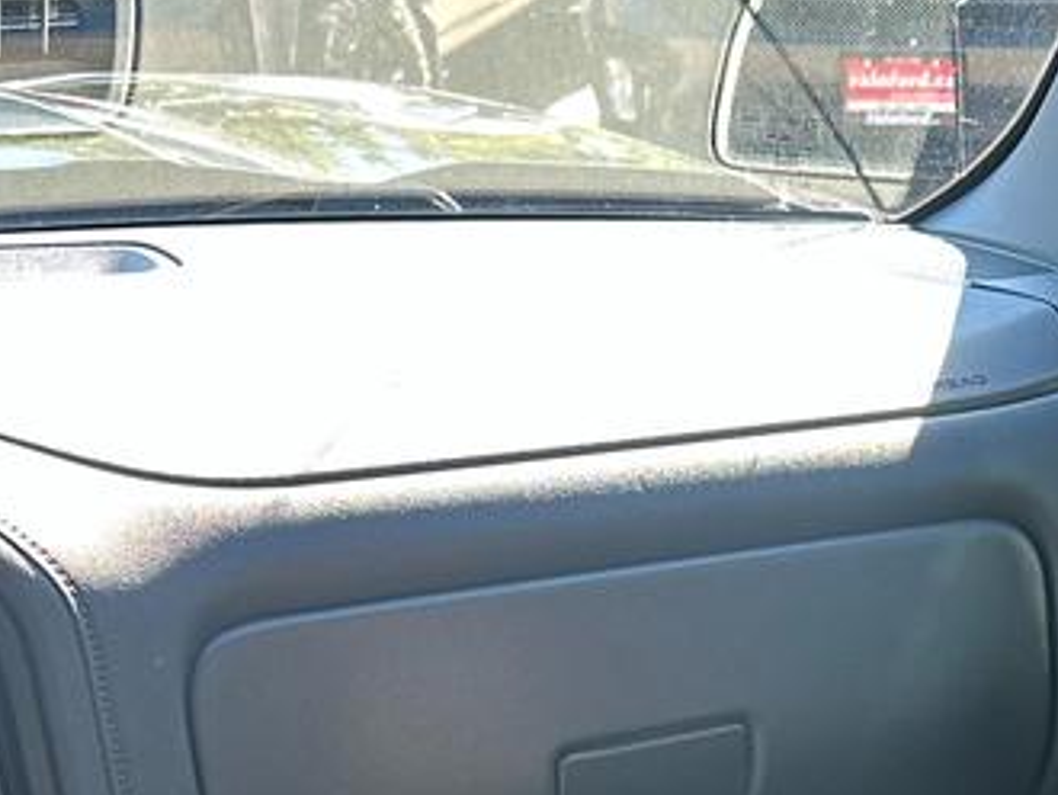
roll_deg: +0.1
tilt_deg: -30.3
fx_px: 2845
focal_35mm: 93
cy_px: 1212
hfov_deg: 20.6
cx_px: 965
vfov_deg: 14.7
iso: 80
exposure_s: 1/121
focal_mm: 6.86
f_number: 1.78
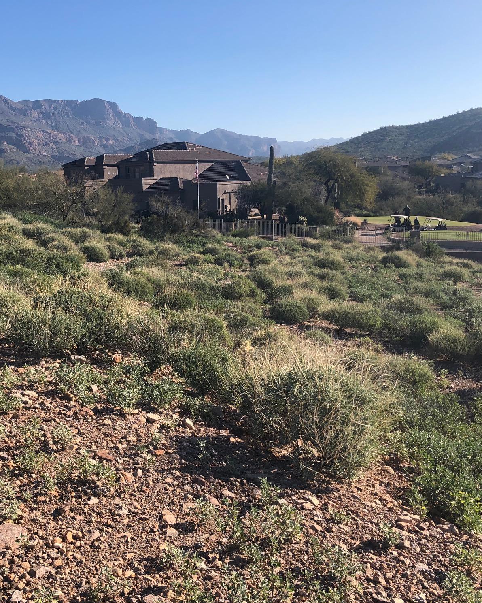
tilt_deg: -10.3
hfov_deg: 39.7
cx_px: 168
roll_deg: +3.3
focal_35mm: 37
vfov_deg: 49.1
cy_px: 305
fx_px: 660
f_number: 1.8
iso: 20
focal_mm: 3.99
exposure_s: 1/1779
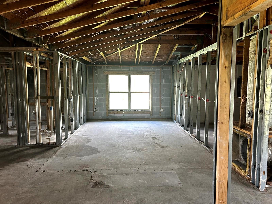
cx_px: 136
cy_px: 102
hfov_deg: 67.3
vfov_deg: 53.1
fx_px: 204
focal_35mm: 26
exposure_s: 1/71
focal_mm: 5.7
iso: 125
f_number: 1.5
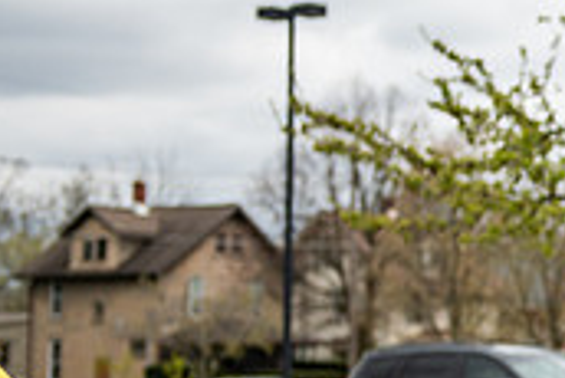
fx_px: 2388
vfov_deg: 9.0
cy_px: 291
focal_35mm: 152
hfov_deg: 12.6
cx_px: 936
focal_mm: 45
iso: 100
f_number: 3.2
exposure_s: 1/1250
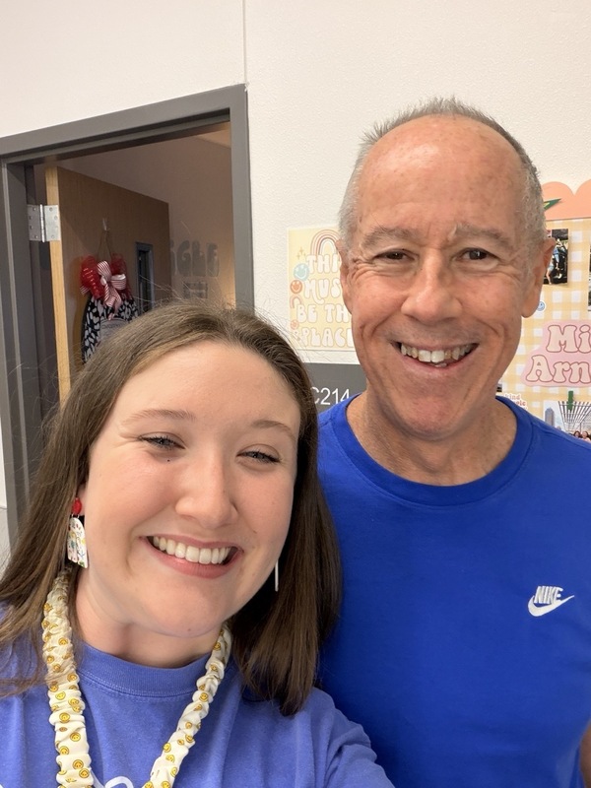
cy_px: 394
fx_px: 683
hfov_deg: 46.8
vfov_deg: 60.0
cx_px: 296
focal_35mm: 30
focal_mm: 2.71
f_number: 1.9
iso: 100
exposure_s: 1/60
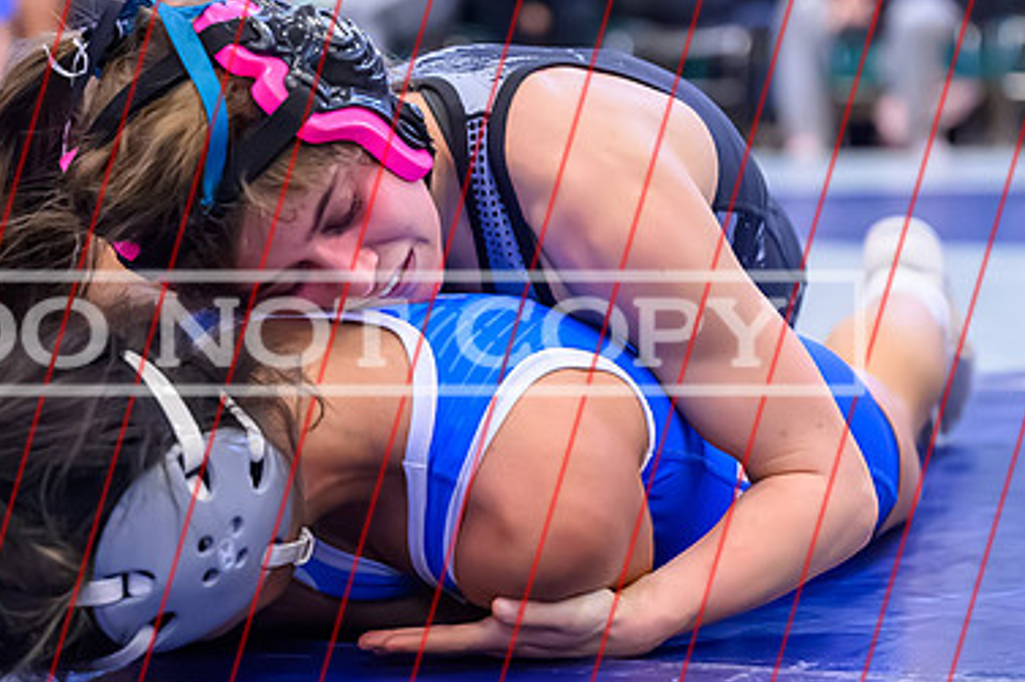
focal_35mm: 134
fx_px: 3813
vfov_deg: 10.2
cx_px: 523
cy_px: 358
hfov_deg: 15.3
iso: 10000
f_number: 2.8
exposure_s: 1/640
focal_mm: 70
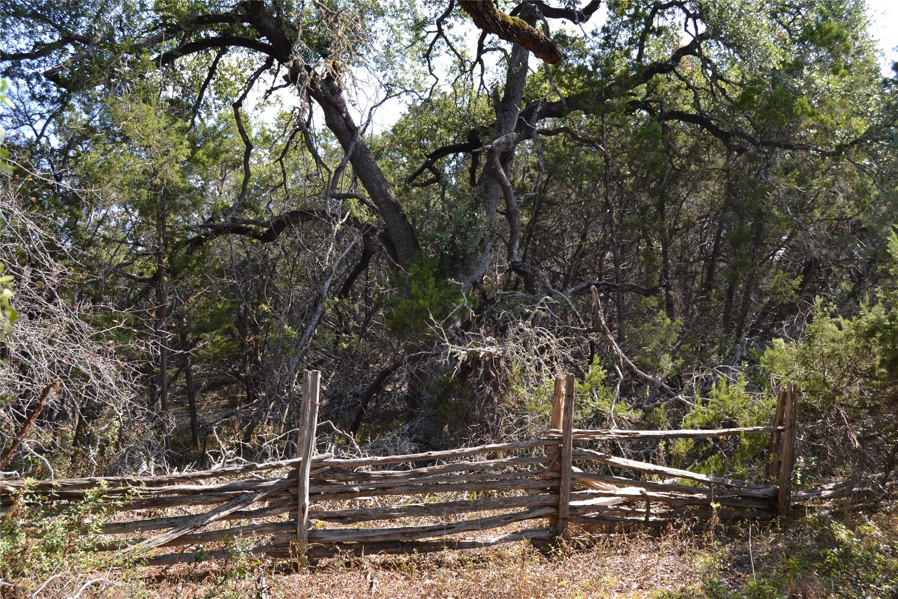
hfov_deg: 55.1
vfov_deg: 38.4
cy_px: 300
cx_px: 449
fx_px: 861
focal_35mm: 34
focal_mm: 23
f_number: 5.6
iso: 110
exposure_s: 1/125
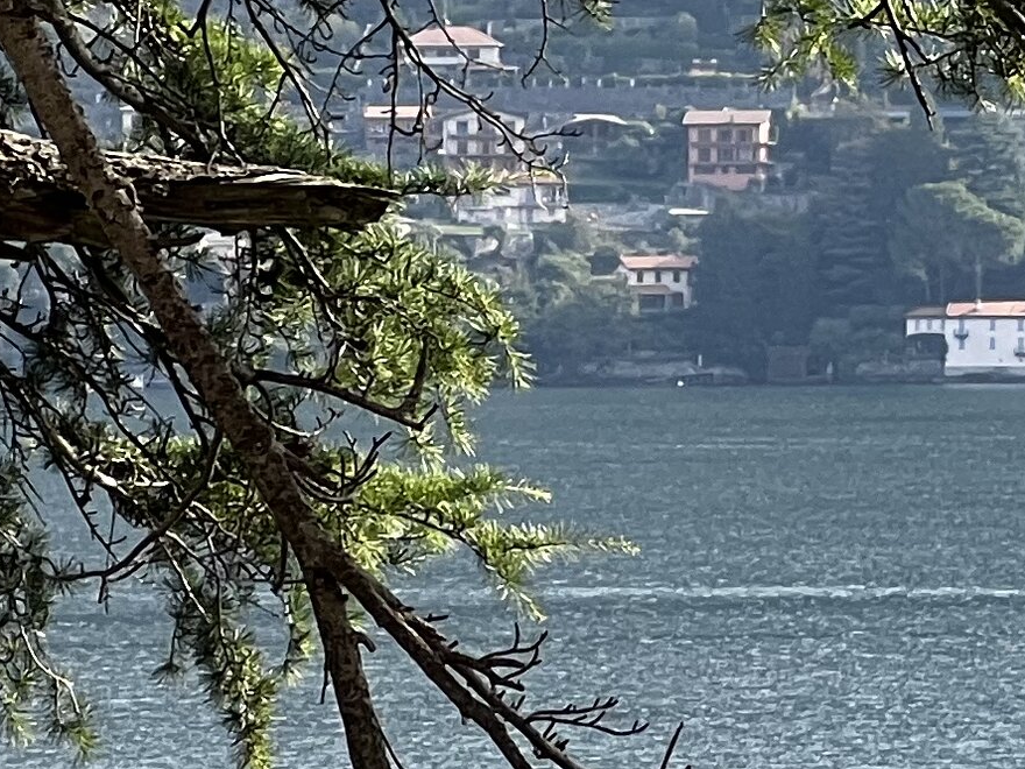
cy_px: 163
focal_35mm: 350
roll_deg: +0.5
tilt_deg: +0.9
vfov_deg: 4.2
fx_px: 10364
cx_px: 2189
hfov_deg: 5.5
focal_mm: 9
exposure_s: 1/225
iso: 32
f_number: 2.8
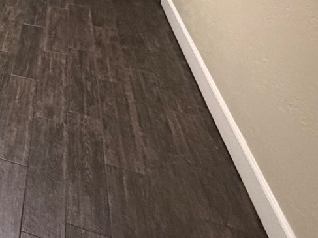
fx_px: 422
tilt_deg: -8.3
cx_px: -102
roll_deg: +1.4
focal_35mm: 46
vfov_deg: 24.0
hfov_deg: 31.3
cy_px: -130
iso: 500
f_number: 2.2
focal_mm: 2.22
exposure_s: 1/60
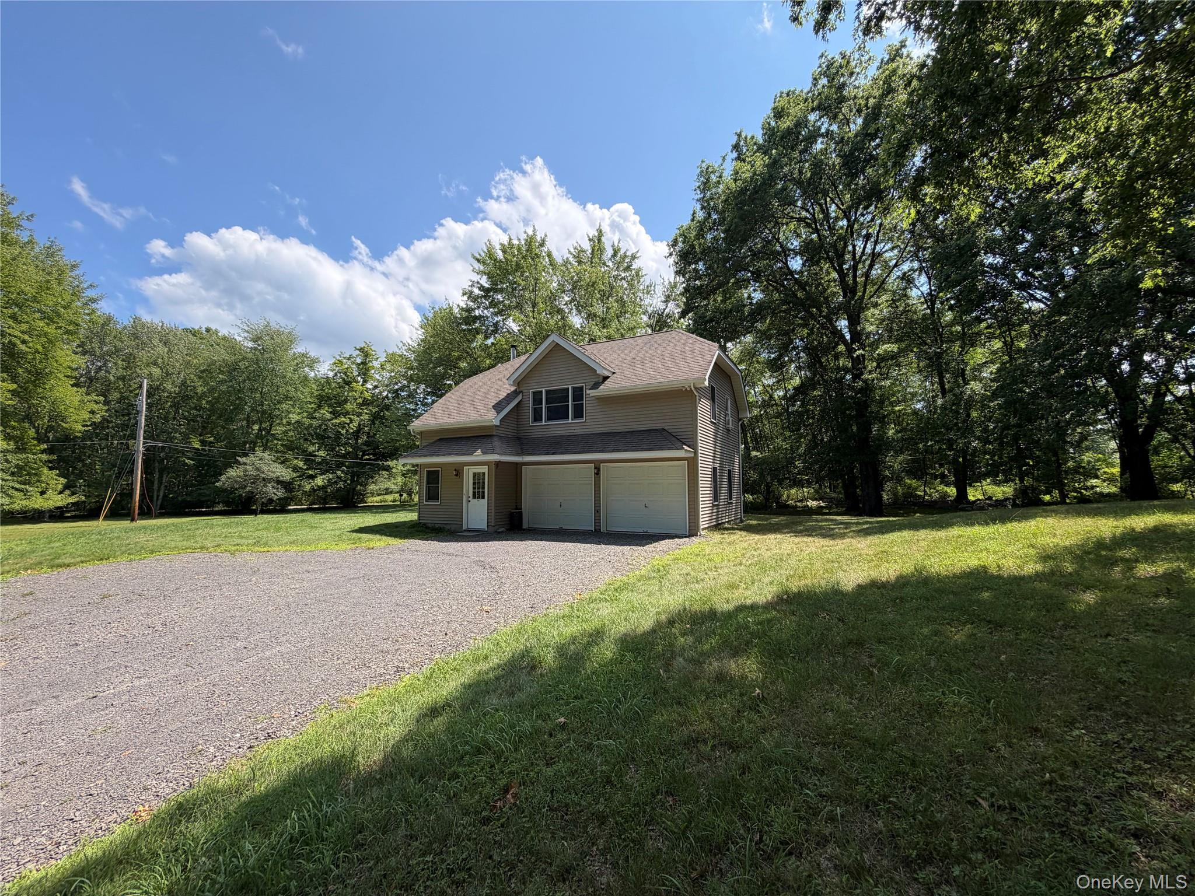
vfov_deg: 85.7
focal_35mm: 14
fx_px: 483
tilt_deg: +4.7
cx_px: 598
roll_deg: +0.8
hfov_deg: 102.1
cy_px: 448
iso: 32
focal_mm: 2.22
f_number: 2.2
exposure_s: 1/770
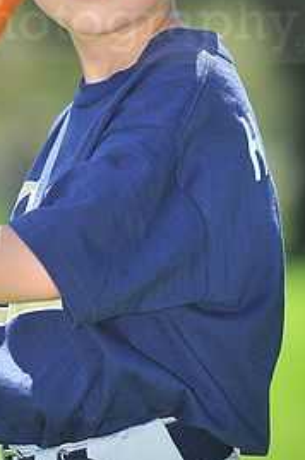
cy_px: 9
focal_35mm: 433
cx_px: 75
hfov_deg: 3.2
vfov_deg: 4.8
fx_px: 5517
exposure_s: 1/640
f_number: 4.5
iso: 200
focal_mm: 200
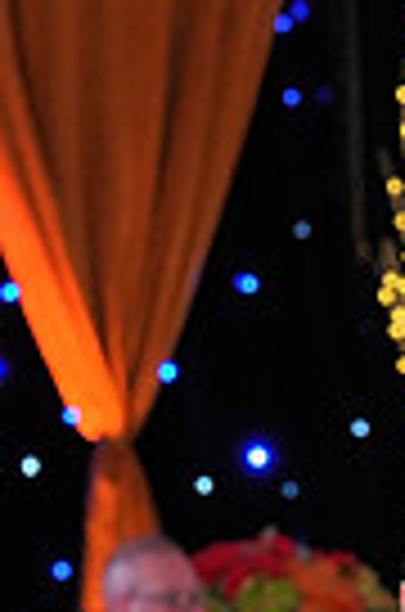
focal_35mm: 398
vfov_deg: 5.1
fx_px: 6750
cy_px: 1084
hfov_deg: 3.4
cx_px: 650
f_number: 4
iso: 2000
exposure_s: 1/400
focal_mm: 93
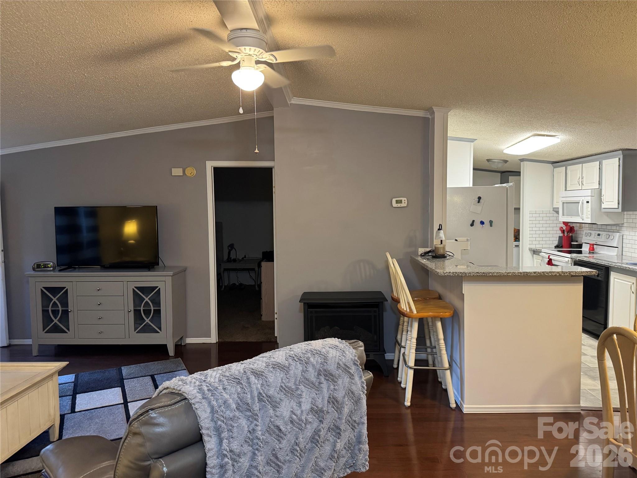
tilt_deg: -3.8
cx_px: 318
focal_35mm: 24
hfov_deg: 71.6
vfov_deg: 56.8
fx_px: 442
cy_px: 239
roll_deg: +0.9
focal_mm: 6.76
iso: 320
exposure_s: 1/60
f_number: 1.78
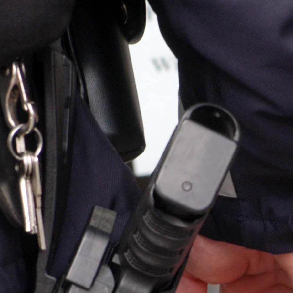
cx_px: 216
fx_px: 4530
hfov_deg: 3.7
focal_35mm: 473
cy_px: 302
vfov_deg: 3.7
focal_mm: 112
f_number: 8
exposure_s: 1/50
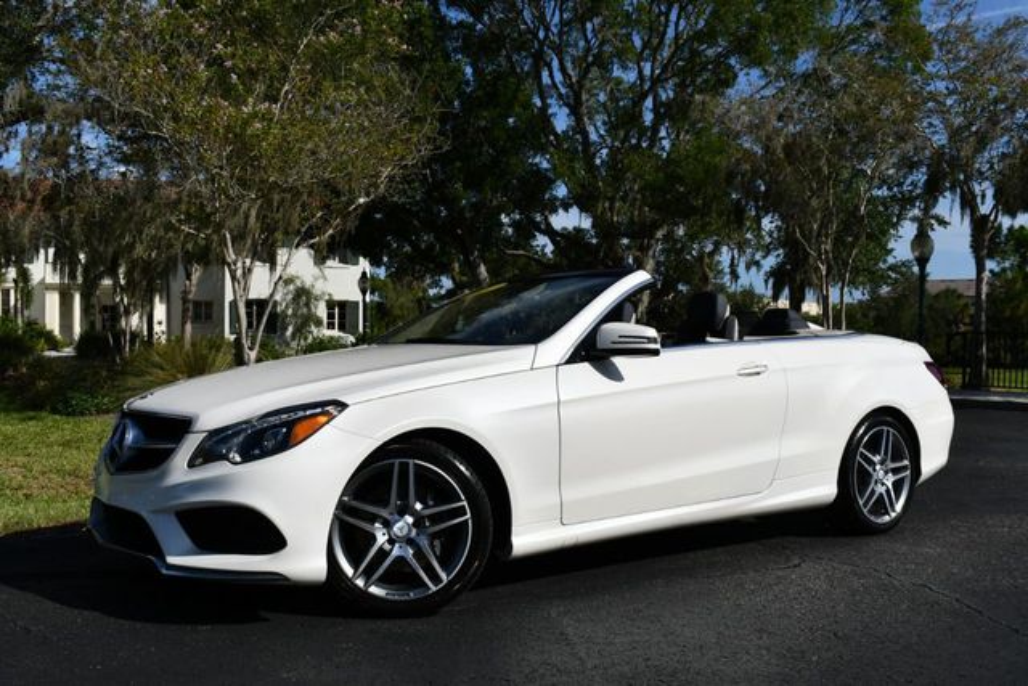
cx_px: 514
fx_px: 1028
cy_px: 343
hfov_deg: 53.1
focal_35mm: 36
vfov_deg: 36.9
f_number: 10
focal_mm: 18
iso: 100
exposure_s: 1/400
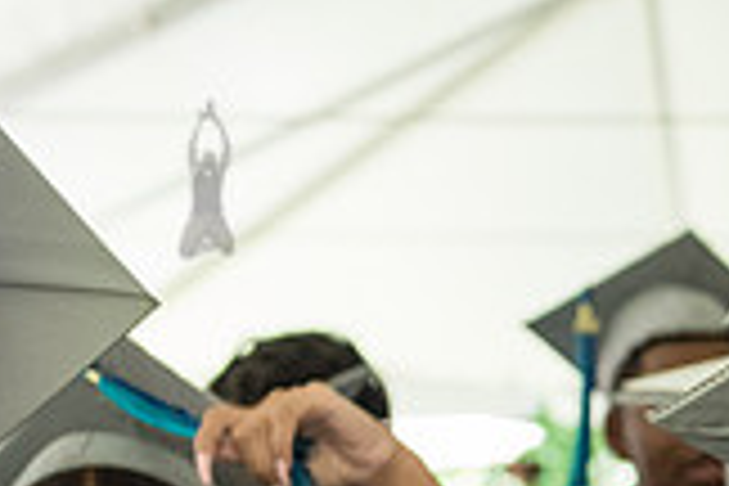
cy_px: 833
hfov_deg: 10.6
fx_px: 3827
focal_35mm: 189
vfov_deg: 7.1
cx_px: 977
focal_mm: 45
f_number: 4
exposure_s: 1/800
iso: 2500
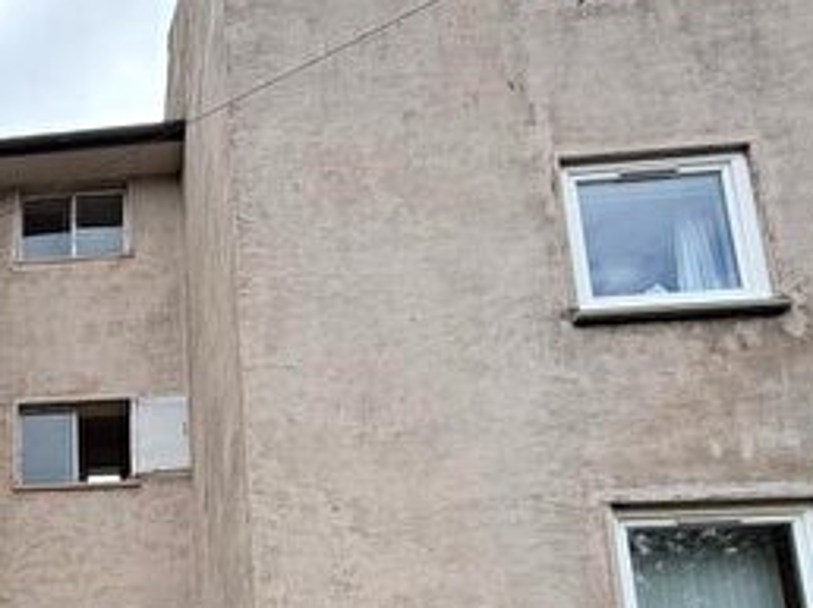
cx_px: -6
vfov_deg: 32.4
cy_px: 695
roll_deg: -1.1
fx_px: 892
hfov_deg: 42.2
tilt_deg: +11.4
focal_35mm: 38
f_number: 2.2
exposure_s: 1/770
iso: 40
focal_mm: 2.22
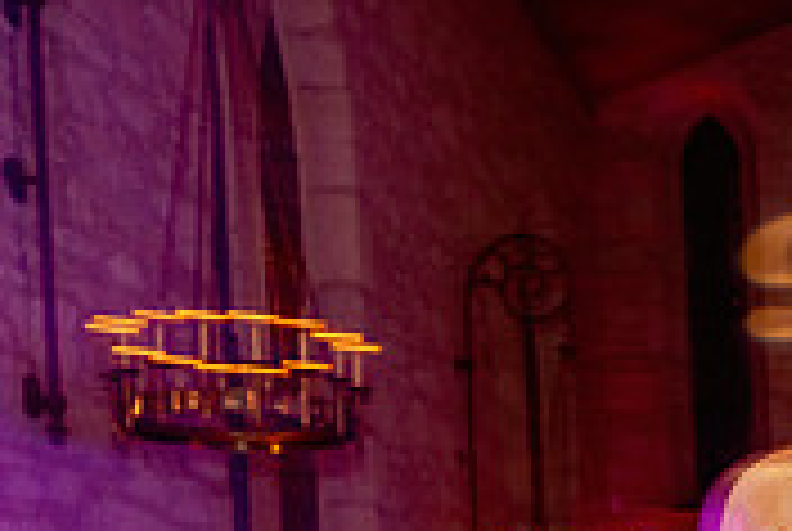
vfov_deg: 16.0
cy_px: 781
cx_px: 1089
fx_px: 1741
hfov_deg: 22.3
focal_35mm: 79
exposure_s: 1/125
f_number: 3.5
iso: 1250
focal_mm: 24
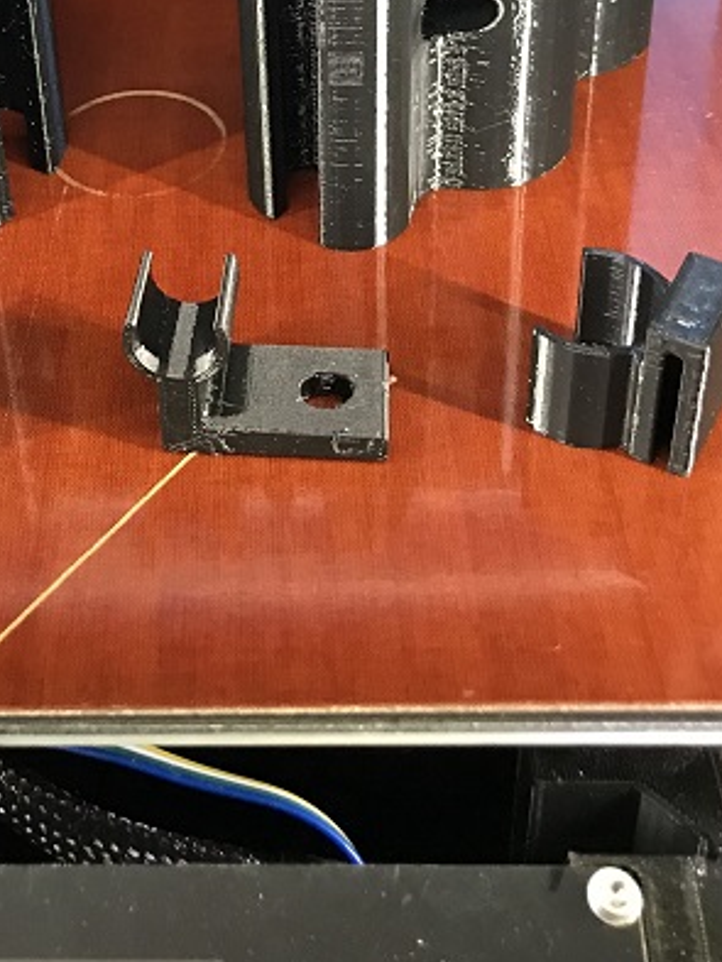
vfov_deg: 31.6
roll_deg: +4.9
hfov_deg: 25.2
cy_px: 32
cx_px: 137
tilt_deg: -32.6
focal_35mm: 57
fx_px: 1584
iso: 100
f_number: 1.8
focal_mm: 3.99
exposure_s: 1/17
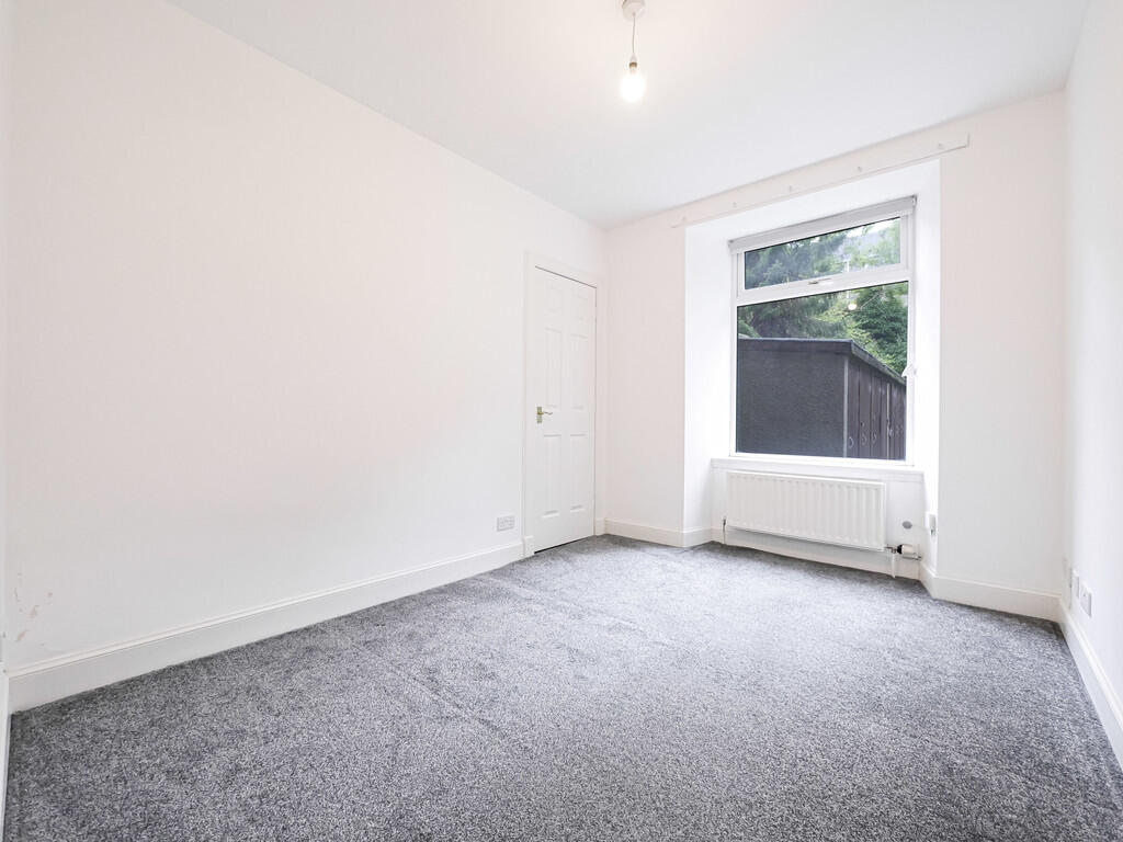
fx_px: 454
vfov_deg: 85.7
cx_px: 562
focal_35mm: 14
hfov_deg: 102.1
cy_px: 421
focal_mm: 7
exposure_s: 1/60
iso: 2000
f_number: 4
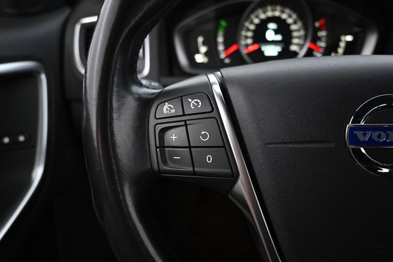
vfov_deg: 49.1
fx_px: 287
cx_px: 196
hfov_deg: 68.9
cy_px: 131
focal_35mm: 26
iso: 5000
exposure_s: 1/30
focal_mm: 17.5
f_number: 3.5
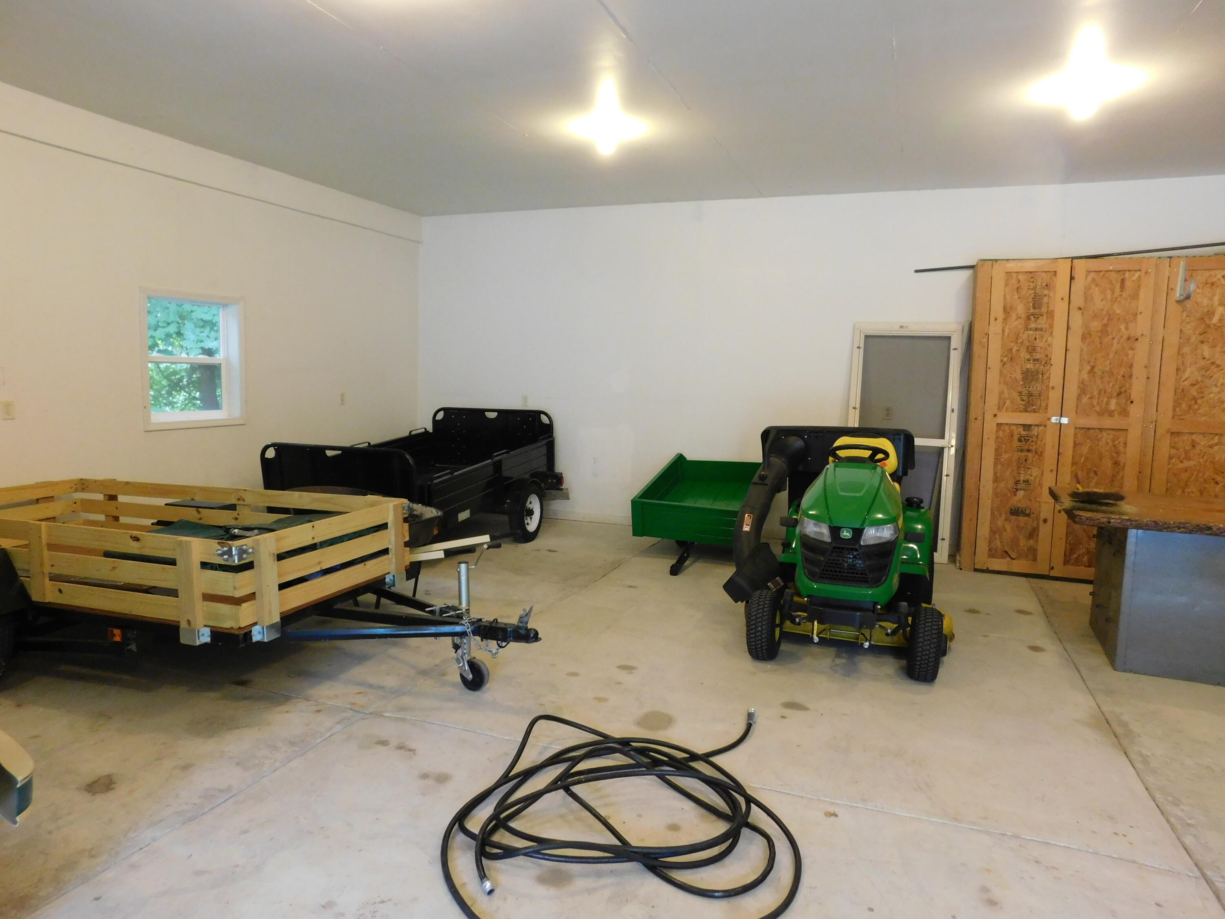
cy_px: 460
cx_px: 612
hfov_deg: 73.9
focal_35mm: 23
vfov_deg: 58.9
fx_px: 814
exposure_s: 1/25
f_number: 3
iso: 400
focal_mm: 4
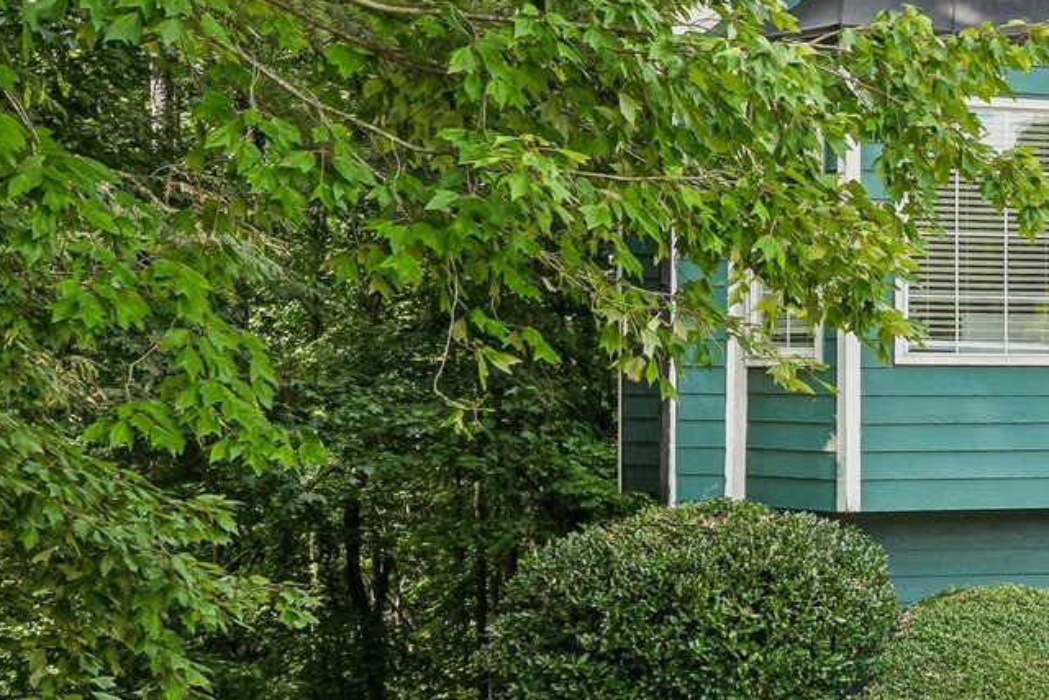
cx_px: 1367
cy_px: 419
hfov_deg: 30.9
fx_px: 1455
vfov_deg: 27.0
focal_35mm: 50
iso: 100
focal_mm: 15.6
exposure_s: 1/200
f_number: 8
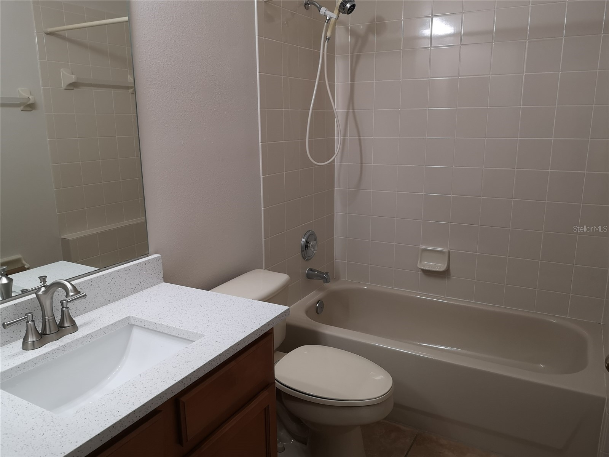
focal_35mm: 27
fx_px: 475
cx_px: 304
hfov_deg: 65.3
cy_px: 228
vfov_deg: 51.4
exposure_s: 1/60
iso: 64
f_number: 1.8
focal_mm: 5.58
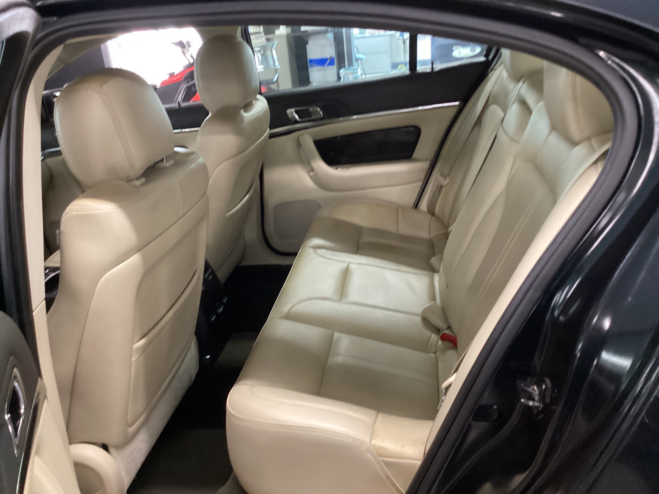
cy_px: 247
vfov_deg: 45.4
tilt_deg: -21.5
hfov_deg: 58.4
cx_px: 330
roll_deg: +5.7
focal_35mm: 31
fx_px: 590
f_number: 2.4
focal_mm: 3.3
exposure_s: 1/33
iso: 400
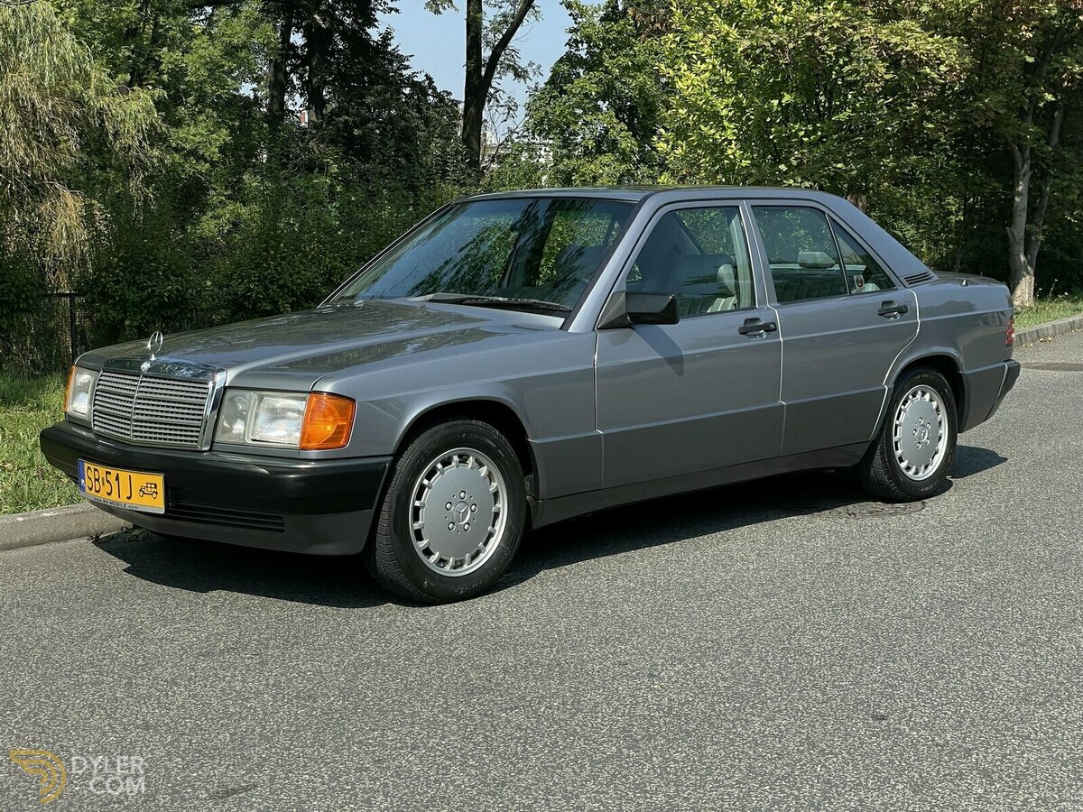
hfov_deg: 36.8
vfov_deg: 28.0
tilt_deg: -6.0
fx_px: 1627
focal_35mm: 52
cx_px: 542
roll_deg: -1.1
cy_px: 406
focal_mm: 6
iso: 25
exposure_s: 1/1453
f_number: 2
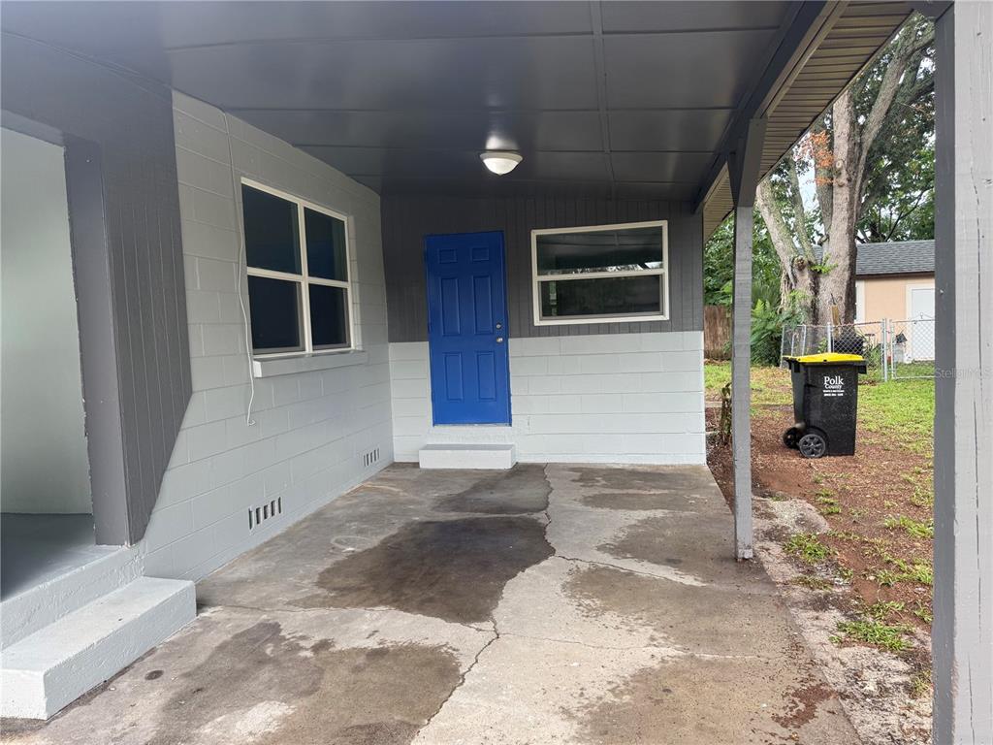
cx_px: 496
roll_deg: +2.6
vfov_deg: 56.8
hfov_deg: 71.6
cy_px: 372
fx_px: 688
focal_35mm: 24
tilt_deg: -3.1
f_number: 1.78
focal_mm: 6.76
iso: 80
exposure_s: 1/367
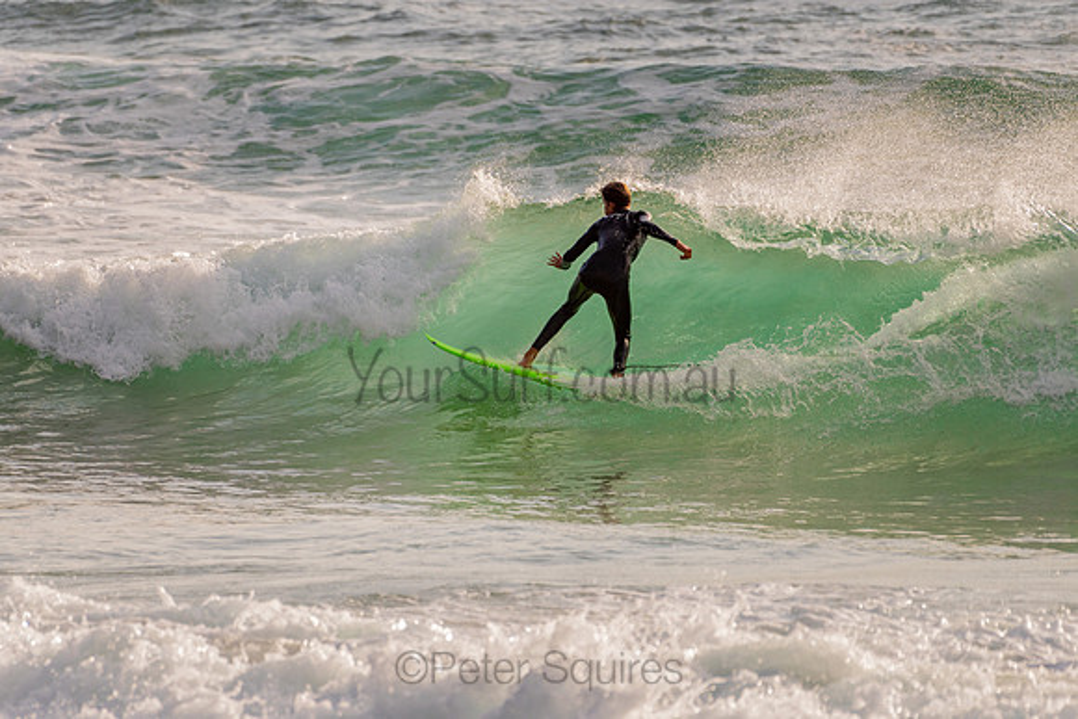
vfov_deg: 2.2
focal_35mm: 613
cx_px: 526
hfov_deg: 3.4
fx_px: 18356
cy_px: 349
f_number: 5.6
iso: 180
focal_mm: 500
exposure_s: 1/2000
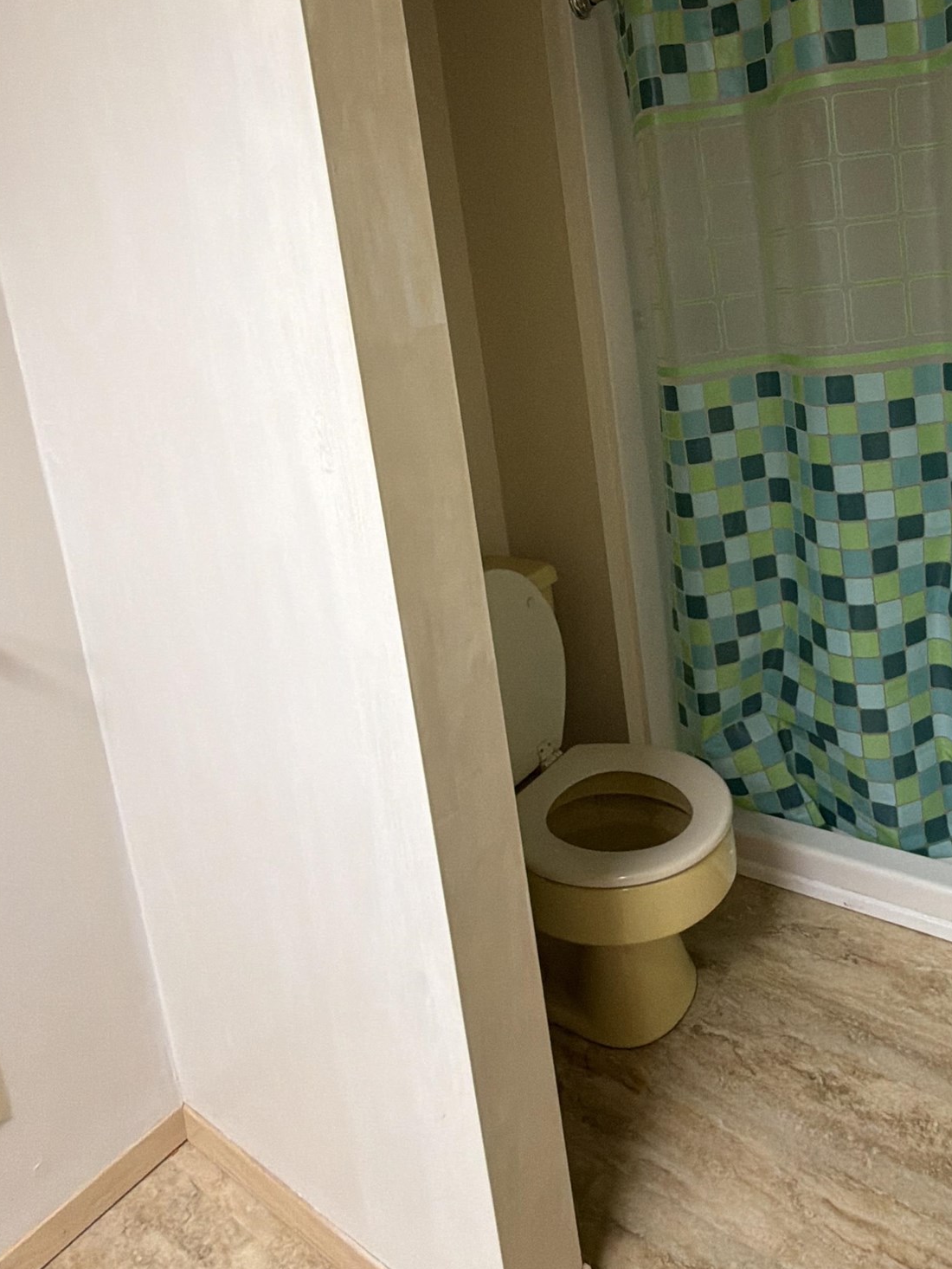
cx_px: 708
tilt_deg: -9.6
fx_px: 806
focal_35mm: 22
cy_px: 427
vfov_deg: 74.1
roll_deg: +5.8
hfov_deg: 58.1
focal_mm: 2.22
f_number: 2.2
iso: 200
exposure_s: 1/60
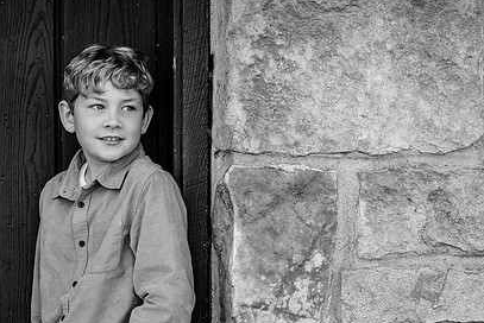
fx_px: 1628
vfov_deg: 11.3
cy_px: 214
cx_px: 257
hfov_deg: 16.9
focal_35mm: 121
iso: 320
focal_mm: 85
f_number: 3.2
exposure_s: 1/640
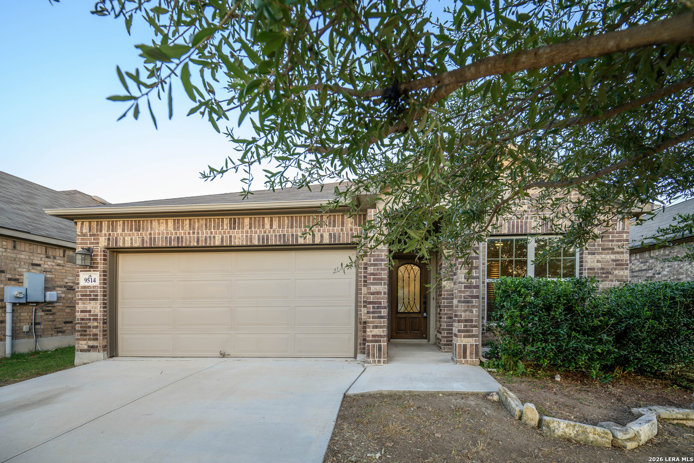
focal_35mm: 14
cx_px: 347
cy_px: 232
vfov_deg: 81.2
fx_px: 270
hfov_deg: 104.3
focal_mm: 14
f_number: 5
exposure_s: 1/20
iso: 125
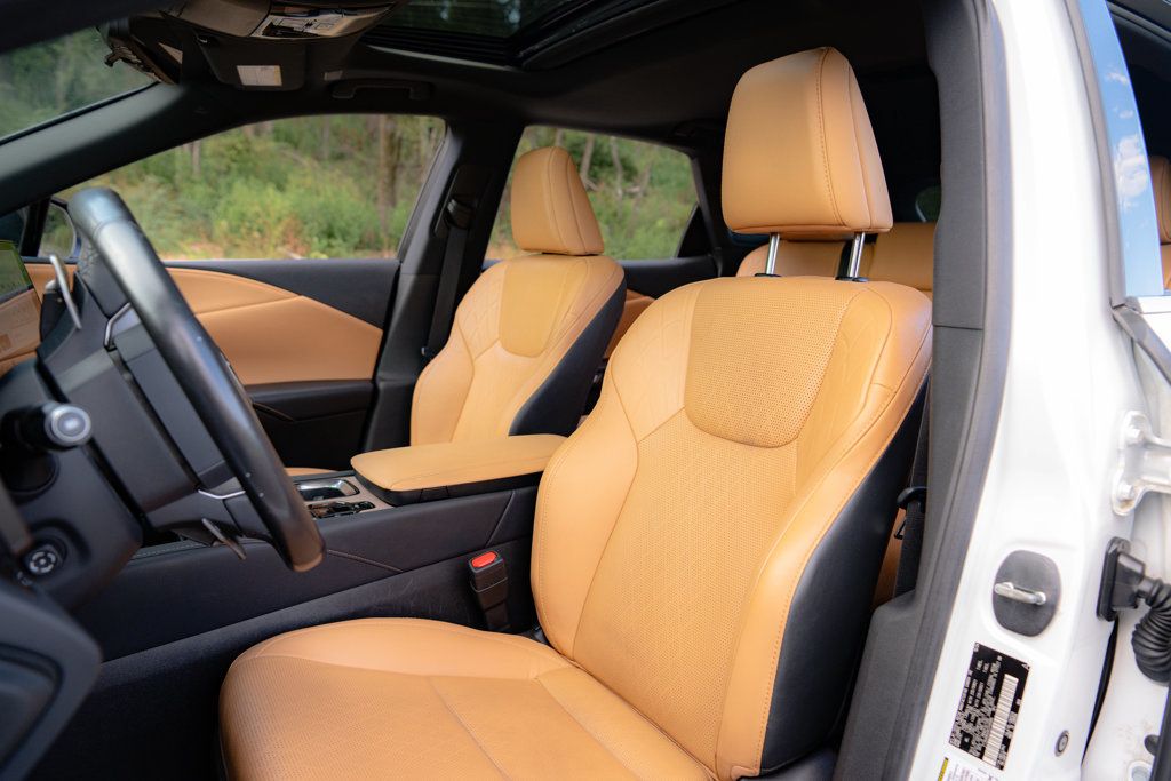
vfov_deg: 53.1
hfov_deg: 73.7
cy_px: 390
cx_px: 586
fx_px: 781
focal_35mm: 24
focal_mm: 24
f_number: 4
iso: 500
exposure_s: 1/200
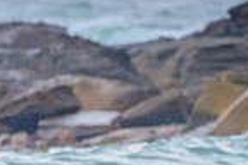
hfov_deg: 0.8
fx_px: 17042
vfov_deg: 0.6
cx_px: 164
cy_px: 319
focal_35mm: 2474
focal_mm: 500
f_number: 5.6
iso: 800
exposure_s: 1/2000
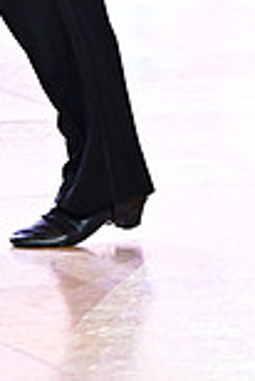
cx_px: -173
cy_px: -332
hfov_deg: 2.4
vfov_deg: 3.6
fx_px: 5979
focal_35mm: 564
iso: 2000
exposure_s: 1/320
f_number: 2.8
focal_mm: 150
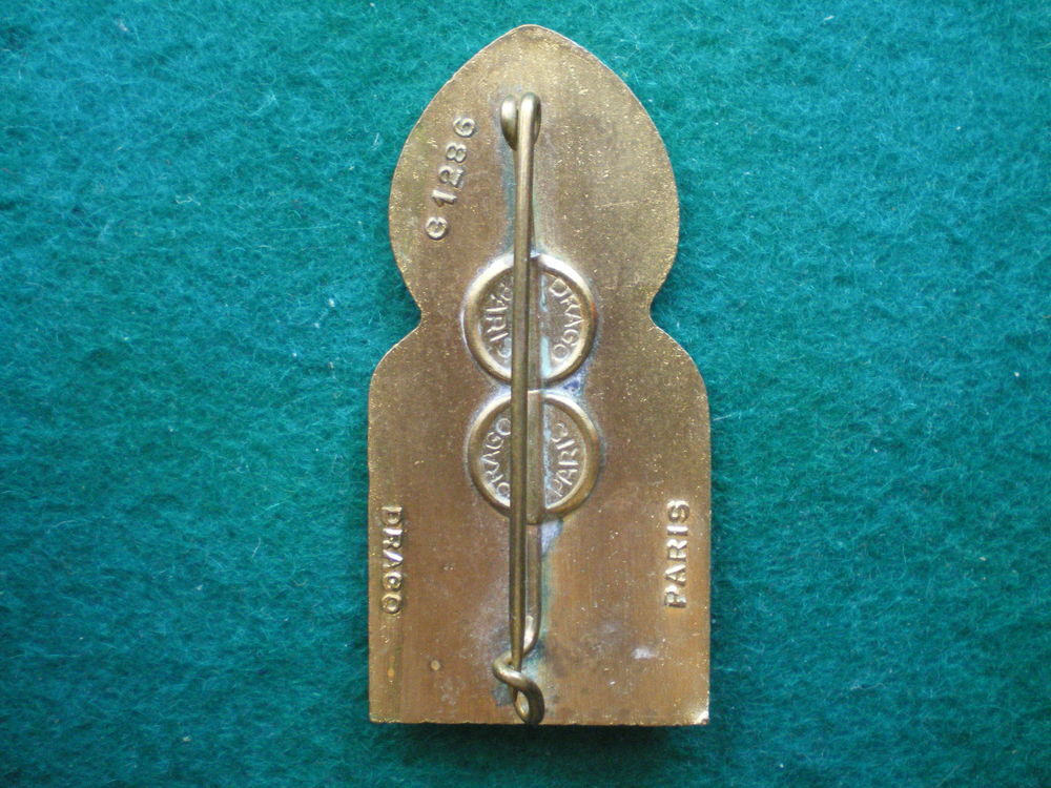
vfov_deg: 37.7
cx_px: 526
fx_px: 1154
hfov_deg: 49.0
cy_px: 394
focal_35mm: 38
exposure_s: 1/13
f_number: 3.1
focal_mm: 6.3
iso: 400
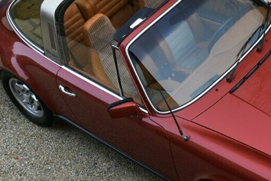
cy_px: 93
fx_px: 610
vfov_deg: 16.9
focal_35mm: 81
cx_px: 213
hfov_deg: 24.7
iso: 200
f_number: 3.8
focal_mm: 24
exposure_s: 1/250
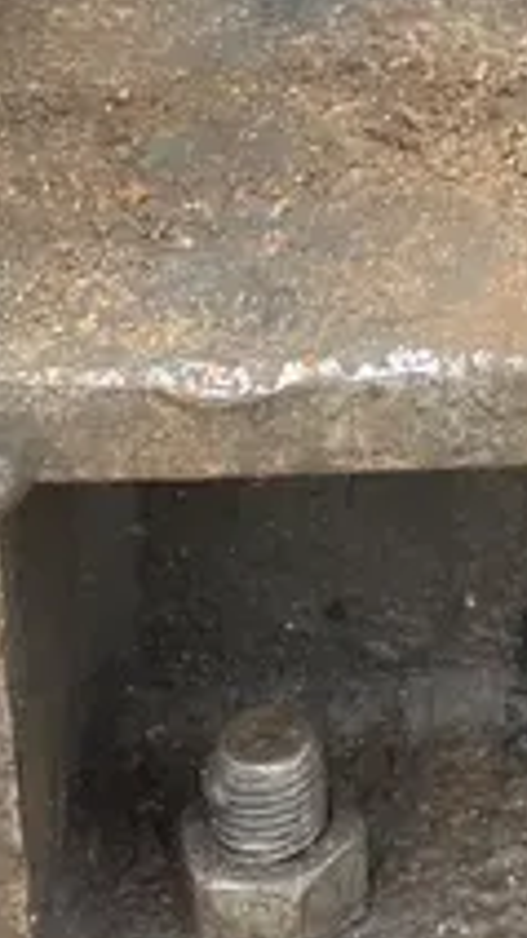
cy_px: -206
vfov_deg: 20.3
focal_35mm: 98
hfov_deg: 11.8
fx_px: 2438
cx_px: 766
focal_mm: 5.1
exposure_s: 1/170
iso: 50
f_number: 1.6
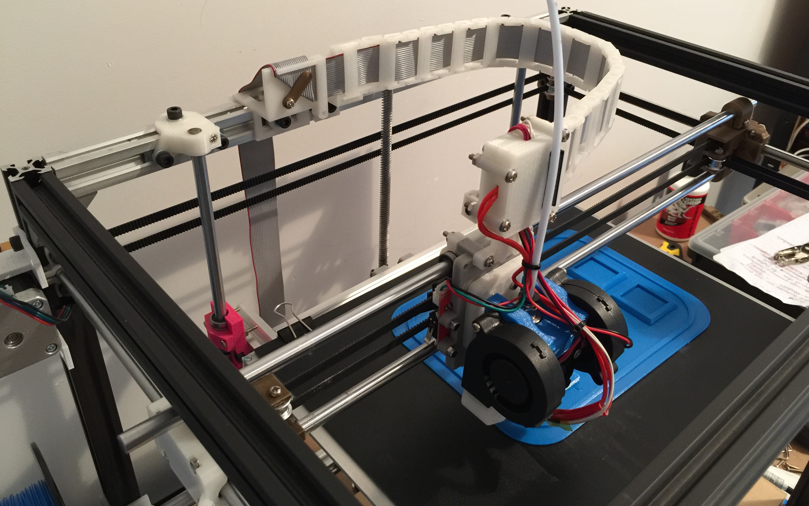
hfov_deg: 61.2
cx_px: 403
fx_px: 683
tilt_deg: -34.3
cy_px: 222
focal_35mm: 31
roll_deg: -2.4
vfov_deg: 40.5
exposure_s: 1/10
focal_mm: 4.15
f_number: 2.2
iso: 125
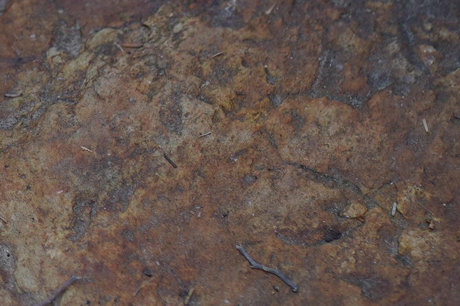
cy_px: -189
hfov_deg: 4.7
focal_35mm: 432
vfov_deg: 3.2
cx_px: -597
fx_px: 5519
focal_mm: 85
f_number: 4
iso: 100
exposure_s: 1/160
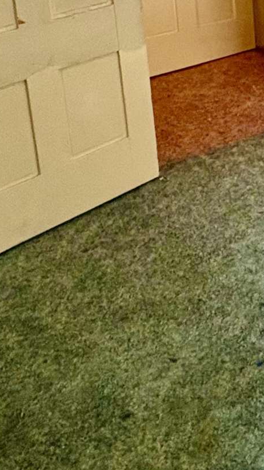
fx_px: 710
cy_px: -58
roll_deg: -0.5
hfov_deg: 17.5
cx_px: 459
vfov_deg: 32.0
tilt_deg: -11.7
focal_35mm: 57
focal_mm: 2.22
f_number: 2.2
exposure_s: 1/60
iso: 320
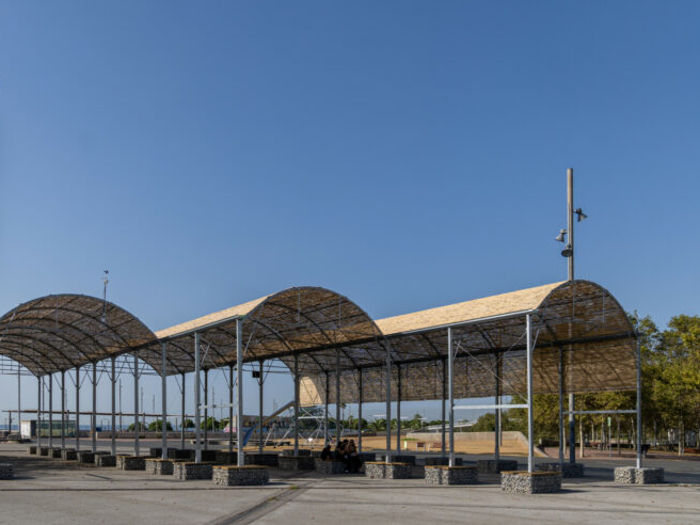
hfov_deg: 64.9
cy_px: 256
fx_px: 546
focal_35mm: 27
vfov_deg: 51.3
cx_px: 291
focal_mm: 24
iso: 100
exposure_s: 1/1250
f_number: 4
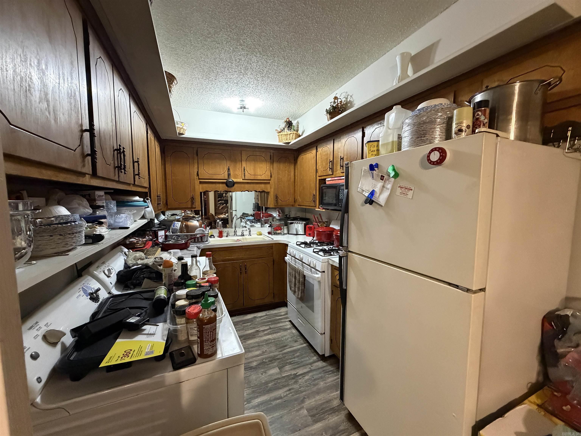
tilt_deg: -5.3
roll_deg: -0.3
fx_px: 235
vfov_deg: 85.7
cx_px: 290
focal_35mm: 14
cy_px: 218
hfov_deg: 102.1
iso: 800
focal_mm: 2.22
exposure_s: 1/60
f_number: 2.2
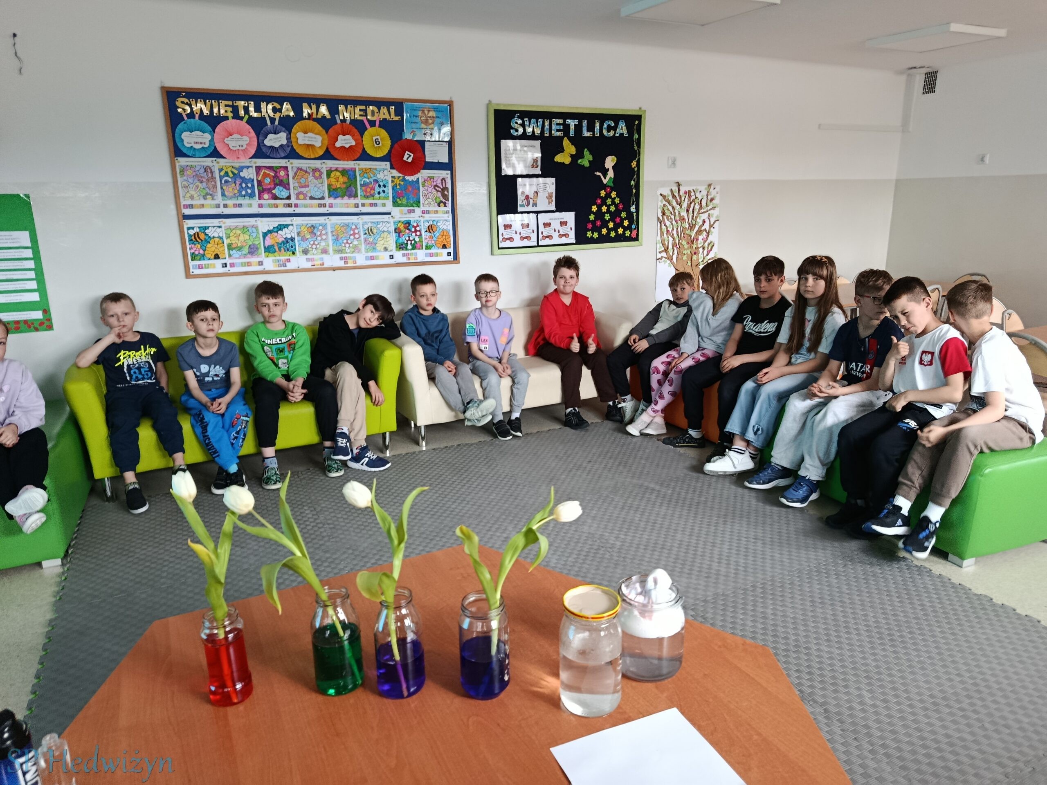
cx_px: 524
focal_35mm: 24
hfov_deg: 71.6
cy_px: 392
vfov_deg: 56.8
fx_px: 726
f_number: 1.7
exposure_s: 1/50
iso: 1060
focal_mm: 5.24
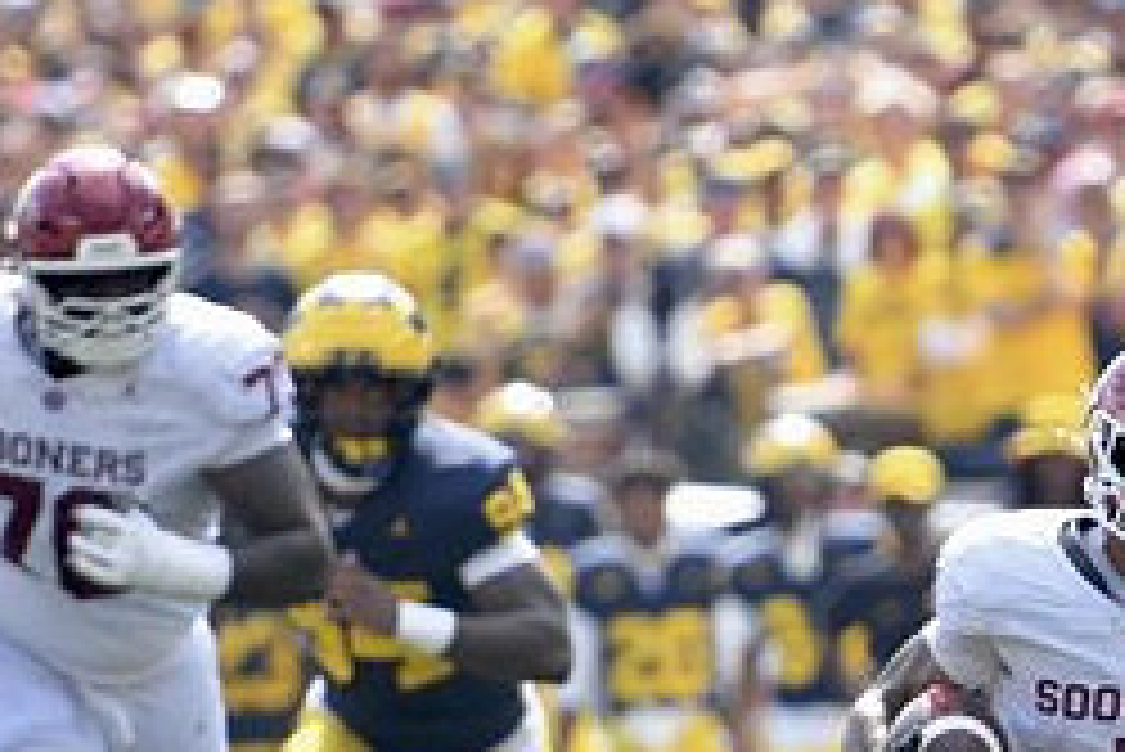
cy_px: 648
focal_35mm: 695
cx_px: 1084
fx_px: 21730
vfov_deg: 2.0
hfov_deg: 3.0
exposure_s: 1/2000
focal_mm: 200
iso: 320
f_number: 2.8
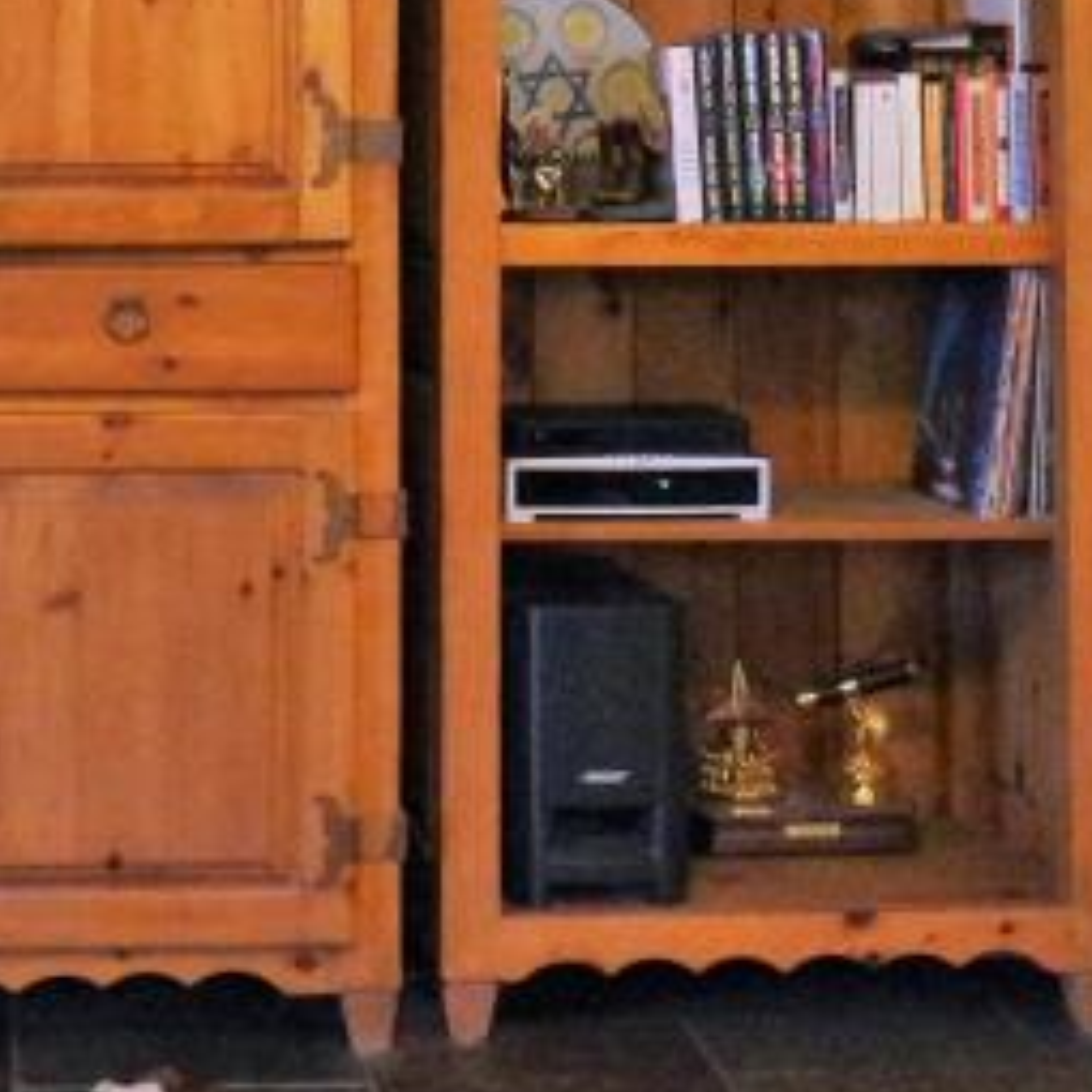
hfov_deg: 18.7
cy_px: -94
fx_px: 3284
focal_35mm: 92
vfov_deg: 18.2
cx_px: 261
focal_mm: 9
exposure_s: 1/30
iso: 3200
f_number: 3.5
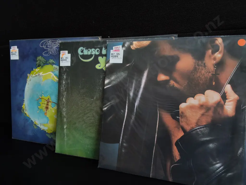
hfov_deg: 65.3
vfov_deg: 51.4
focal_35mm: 27
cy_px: 92
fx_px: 192
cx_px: 123
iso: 50
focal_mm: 2.87
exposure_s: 1/100
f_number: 2
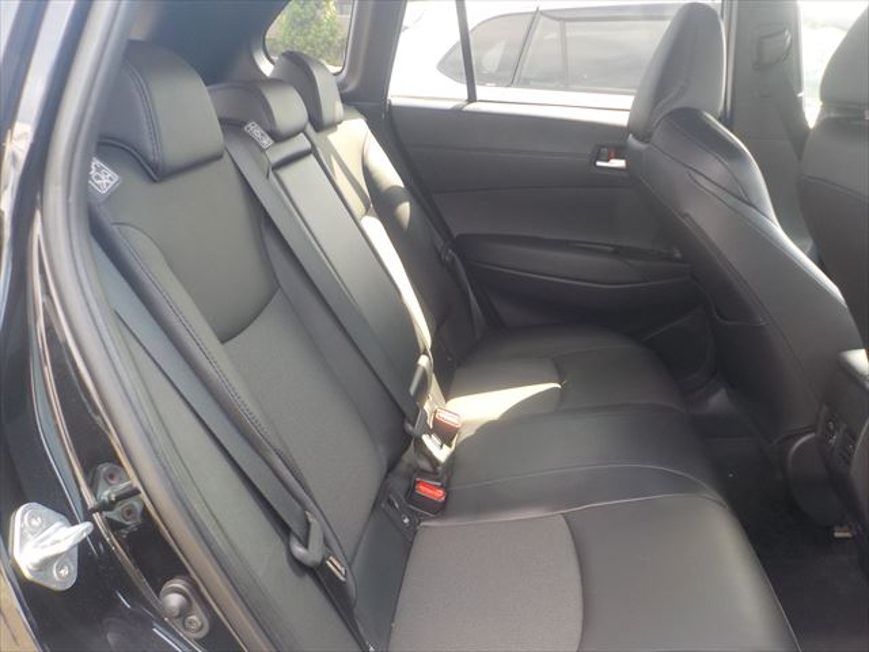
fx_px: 753
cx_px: 434
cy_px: 326
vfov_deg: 46.8
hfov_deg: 60.0
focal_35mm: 30
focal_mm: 4.1
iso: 125
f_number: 3.3
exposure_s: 1/50
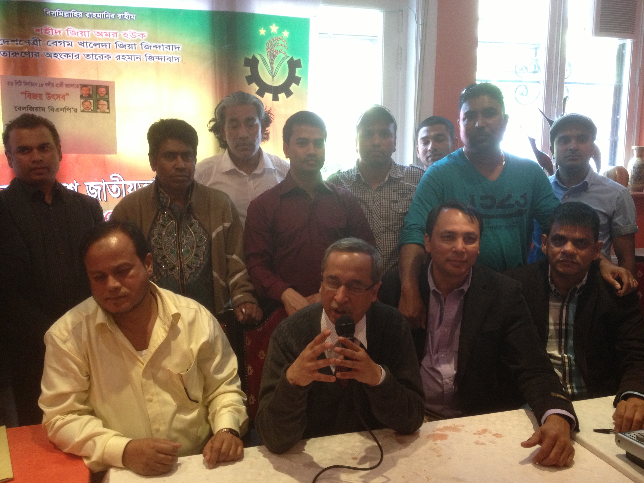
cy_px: 242
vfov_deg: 40.7
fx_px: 651
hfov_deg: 52.6
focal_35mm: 35
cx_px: 322
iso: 200
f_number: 2.4
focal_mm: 4.28
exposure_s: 1/20
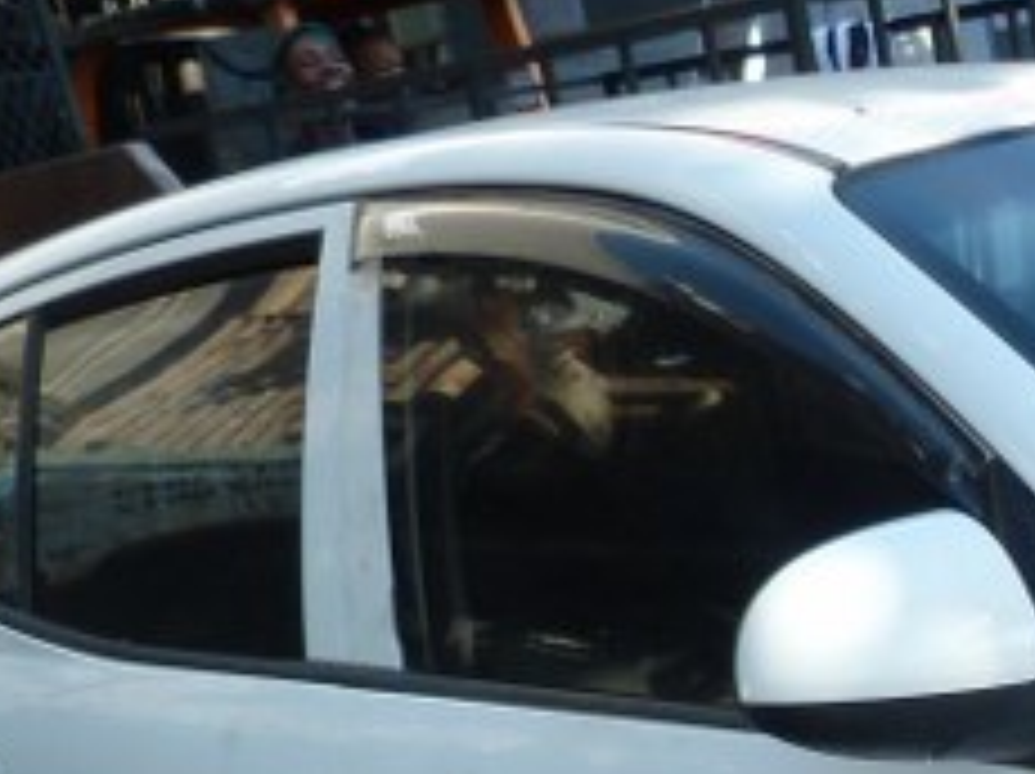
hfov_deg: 20.4
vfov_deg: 15.3
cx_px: 1382
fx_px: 2599
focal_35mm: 87
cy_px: 1251
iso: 80
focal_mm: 4.5
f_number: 3.2
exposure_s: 1/125
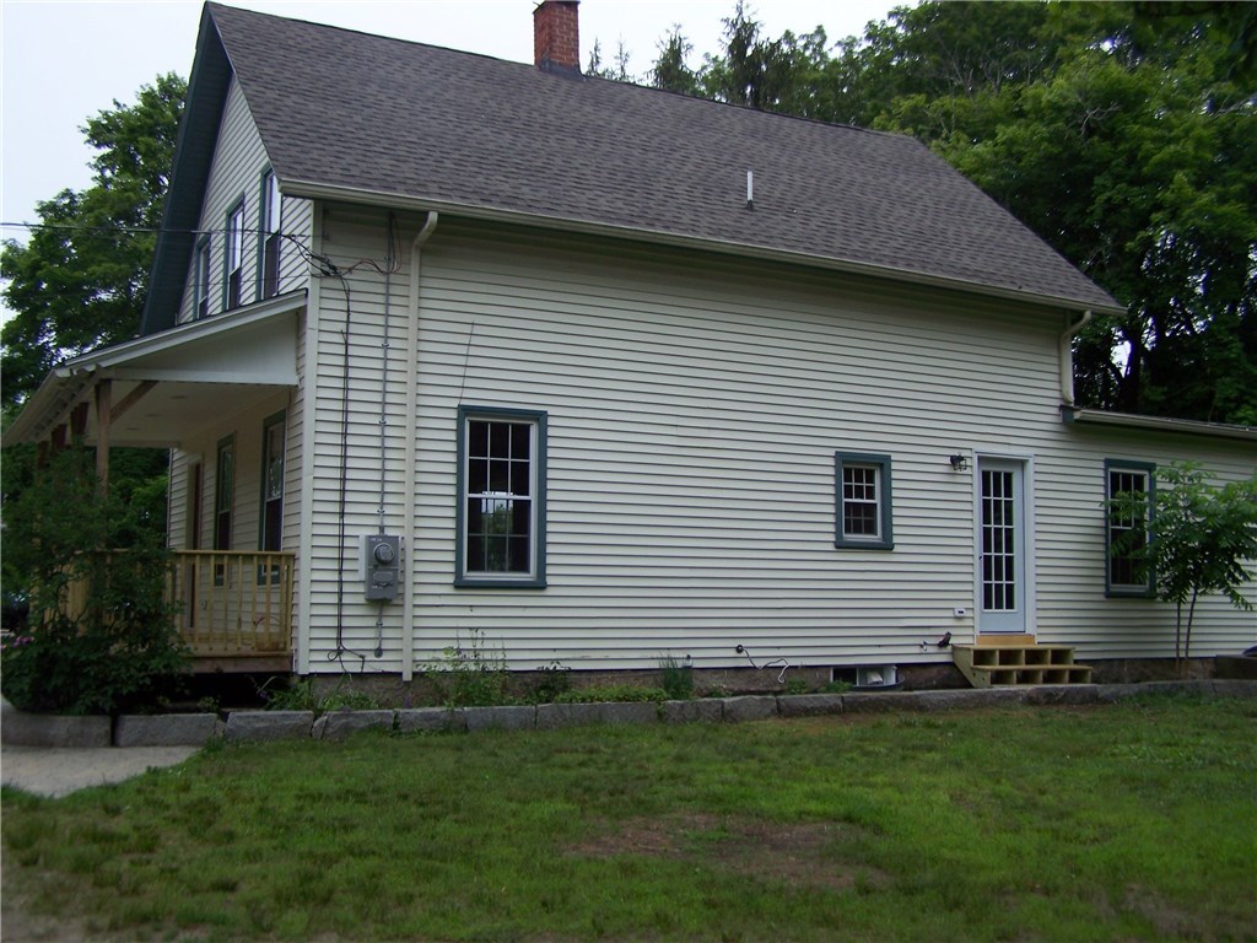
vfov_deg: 37.7
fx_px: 1380
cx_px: 628
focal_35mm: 38
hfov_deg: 49.0
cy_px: 472
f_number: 2.8
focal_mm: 6.3
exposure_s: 1/400
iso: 64
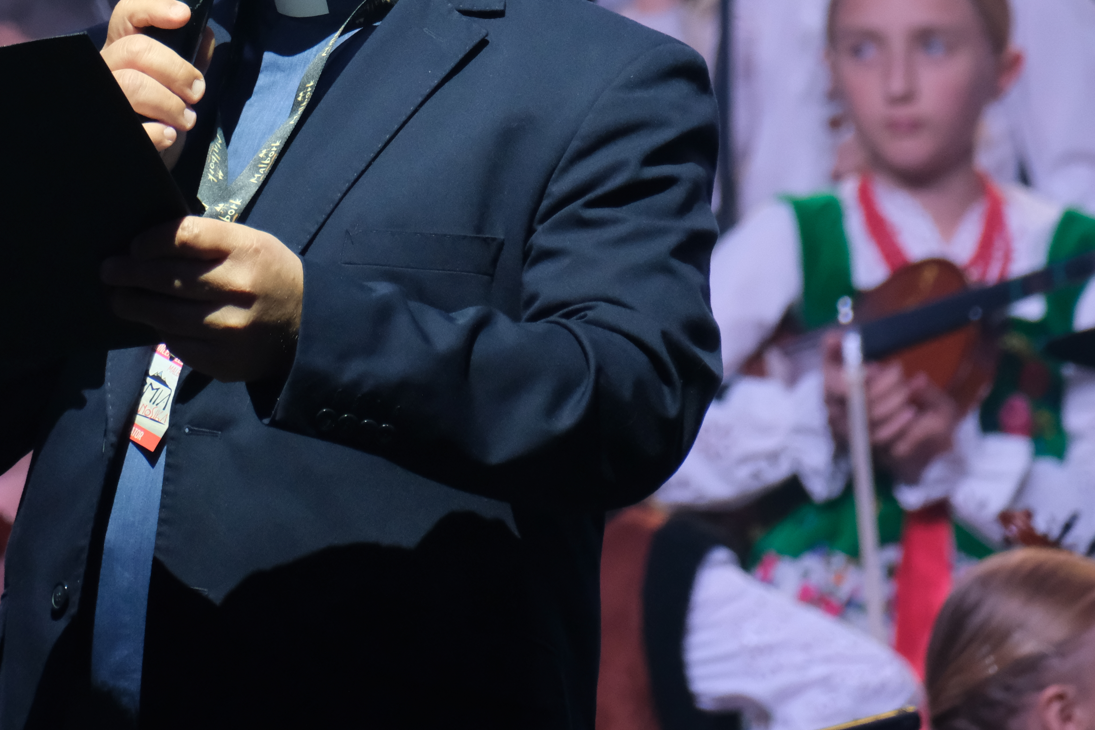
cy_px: 25
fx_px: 27829
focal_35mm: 915
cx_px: 339
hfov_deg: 2.3
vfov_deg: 1.5
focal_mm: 300
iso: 3200
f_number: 5.6
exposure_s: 1/450
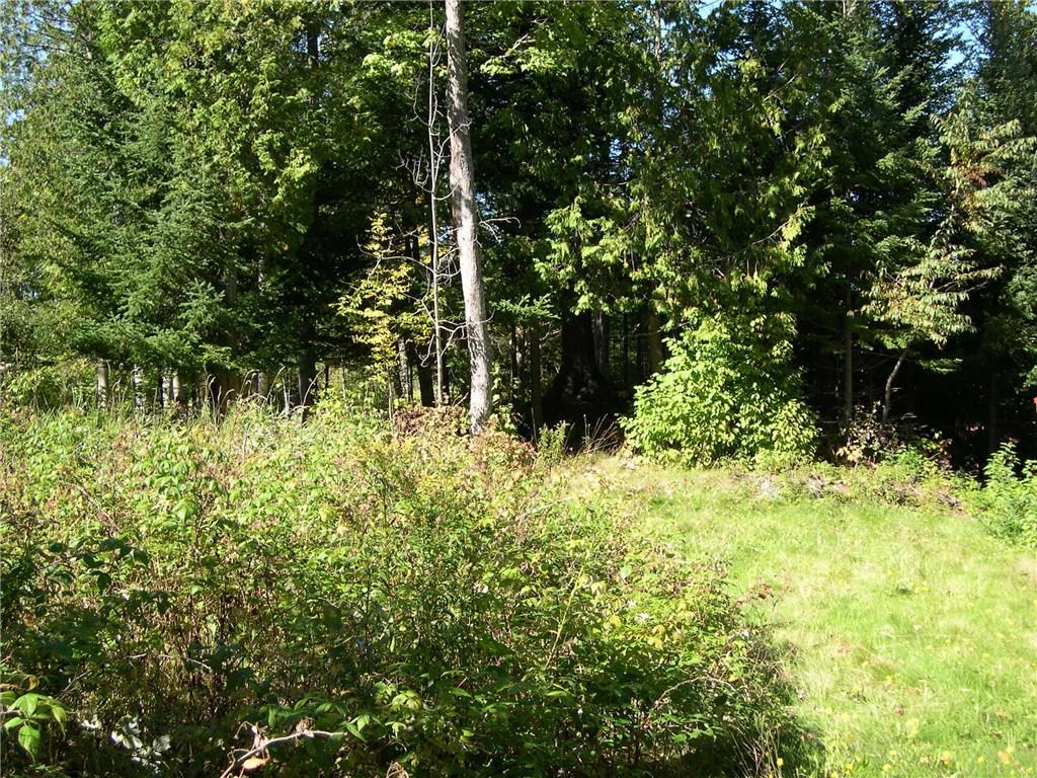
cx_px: 518
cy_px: 389
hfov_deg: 49.0
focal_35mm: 38
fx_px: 1138
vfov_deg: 37.7
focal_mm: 8
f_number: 2.8
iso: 100
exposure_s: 1/343
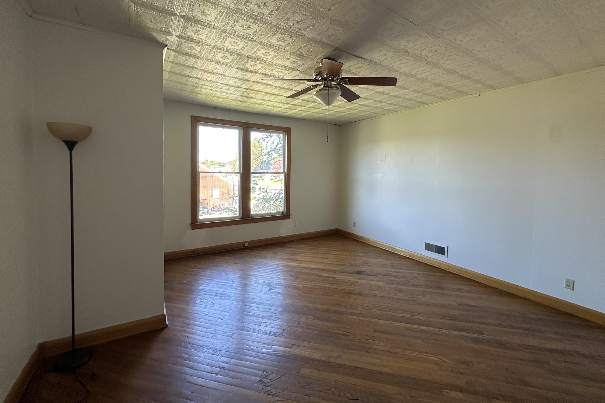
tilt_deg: -2.1
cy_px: 184
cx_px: 303
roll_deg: -1.4
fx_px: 252
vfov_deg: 77.1
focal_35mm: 15
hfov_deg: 100.4
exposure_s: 1/99
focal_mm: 2.22
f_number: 2.2
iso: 80
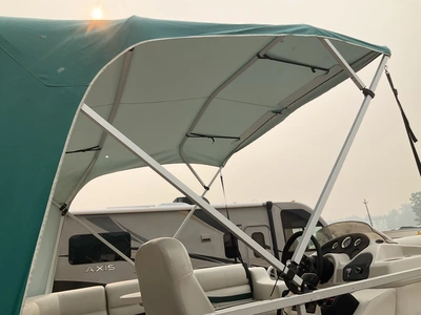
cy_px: 158
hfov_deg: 61.7
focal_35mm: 29
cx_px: 210
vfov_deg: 48.2
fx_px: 353
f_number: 1.8
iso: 25
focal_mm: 3
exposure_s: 1/2058
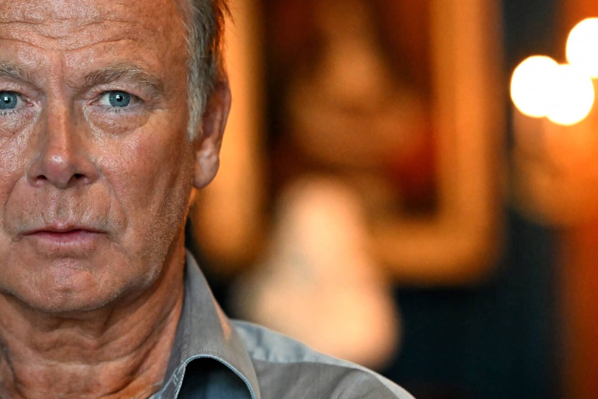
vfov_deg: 8.2
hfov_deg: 12.3
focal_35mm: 167
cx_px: 300
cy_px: 241
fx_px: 2774
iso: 3200
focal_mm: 85
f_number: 2.5
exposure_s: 1/200
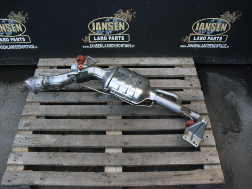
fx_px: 262
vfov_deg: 39.7
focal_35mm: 36
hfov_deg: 51.4
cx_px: 126
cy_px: 94
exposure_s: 1/160
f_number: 3.1
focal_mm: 6.3
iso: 100
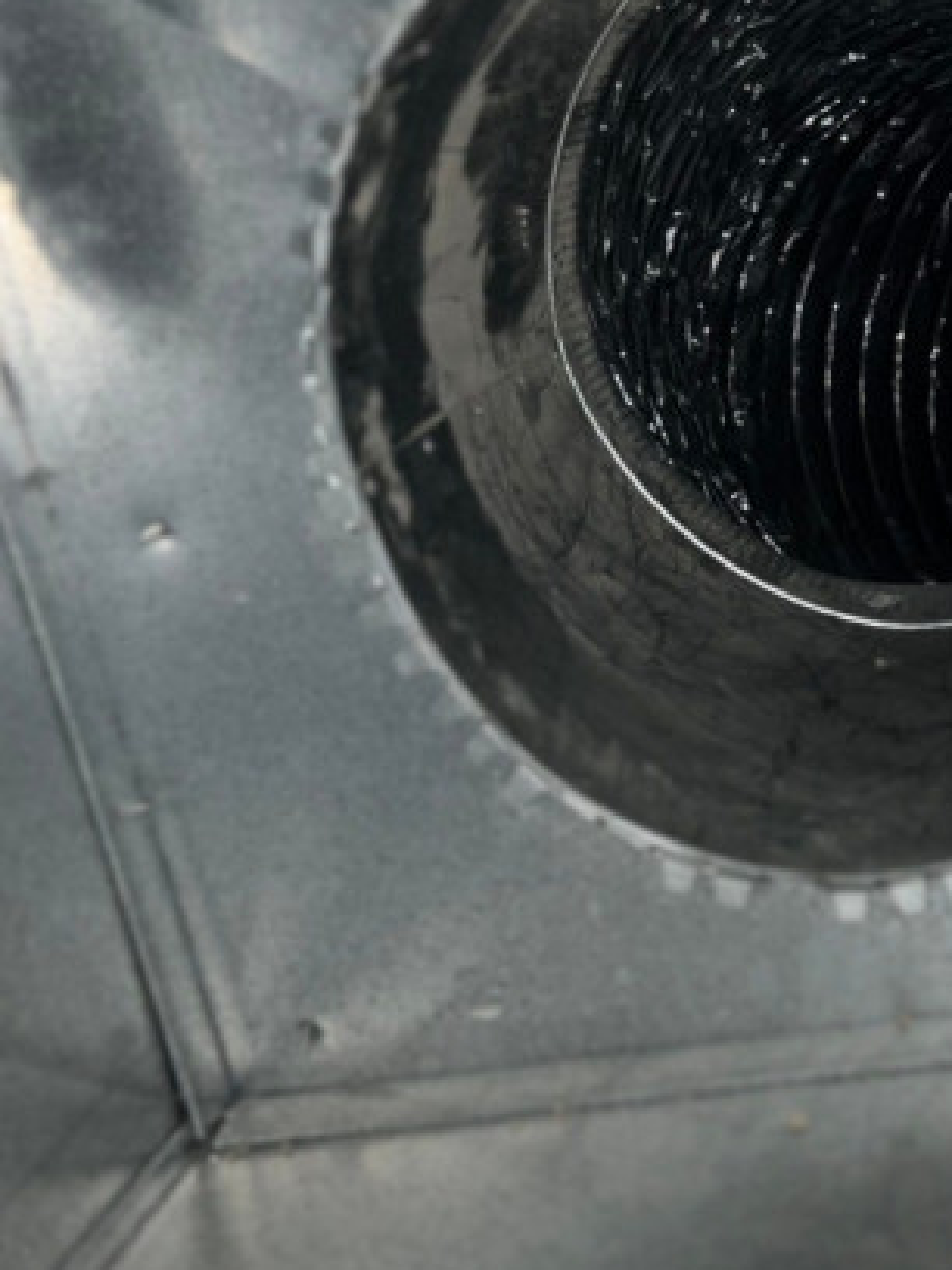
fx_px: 1687
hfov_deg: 31.0
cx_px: 705
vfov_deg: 41.0
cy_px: 478
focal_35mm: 46
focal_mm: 4.2
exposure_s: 1/120
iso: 50
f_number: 2.2
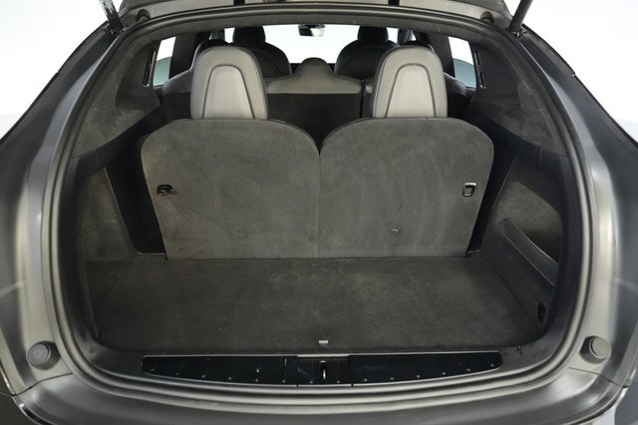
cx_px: 319
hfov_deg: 73.8
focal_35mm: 24
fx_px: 425
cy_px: 212
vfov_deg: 53.1
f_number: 2.8
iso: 10000
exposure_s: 1/160
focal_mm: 24
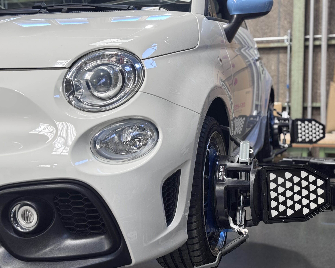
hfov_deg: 36.6
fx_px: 506
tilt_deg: -7.1
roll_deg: +1.6
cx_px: 156
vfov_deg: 29.7
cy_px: 136
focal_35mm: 51
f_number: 1.78
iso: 200
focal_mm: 6.76
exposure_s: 1/60
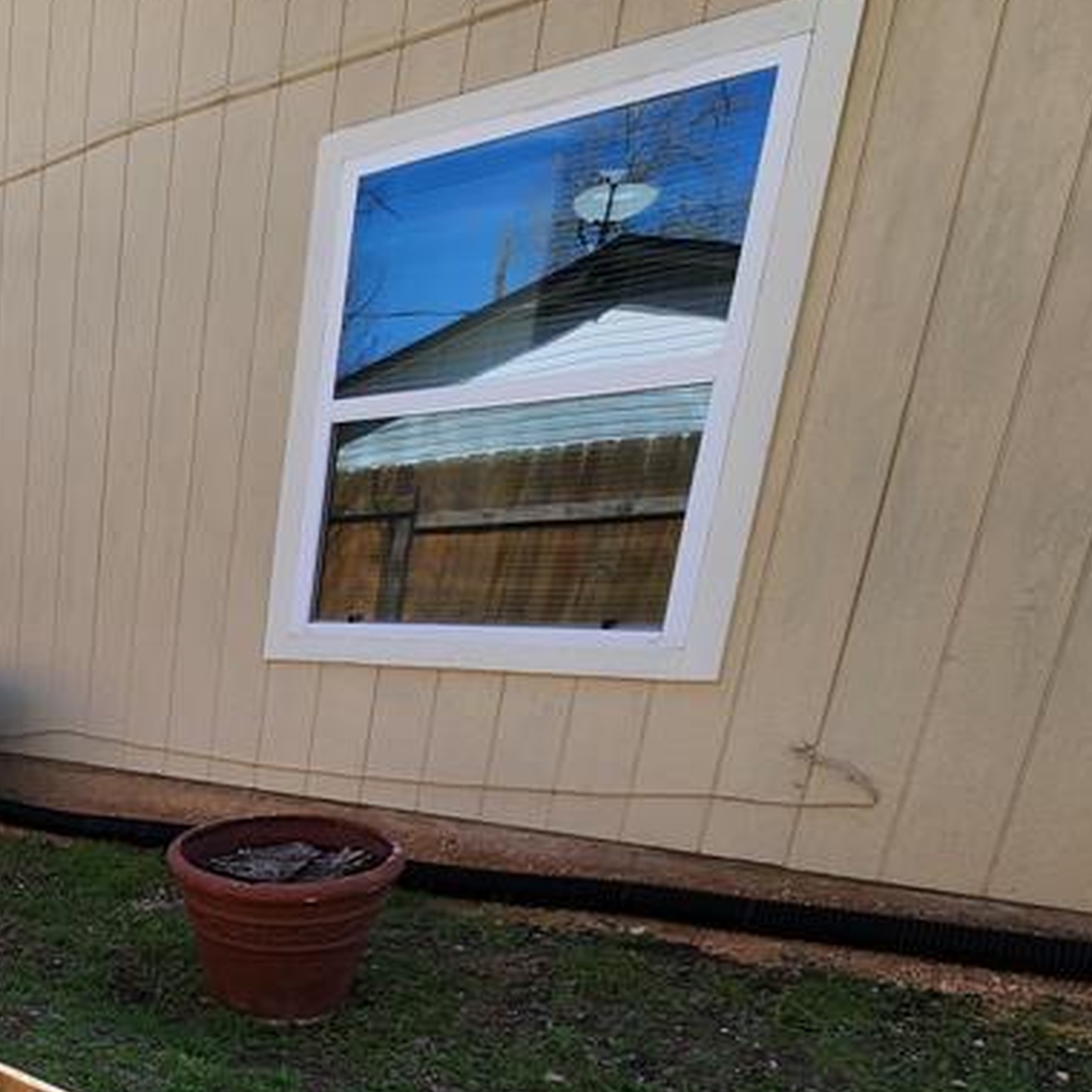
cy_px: 945
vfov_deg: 48.1
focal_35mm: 31
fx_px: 1106
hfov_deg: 37.0
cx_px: -276
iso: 50
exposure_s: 1/878
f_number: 2.2
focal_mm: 2.2
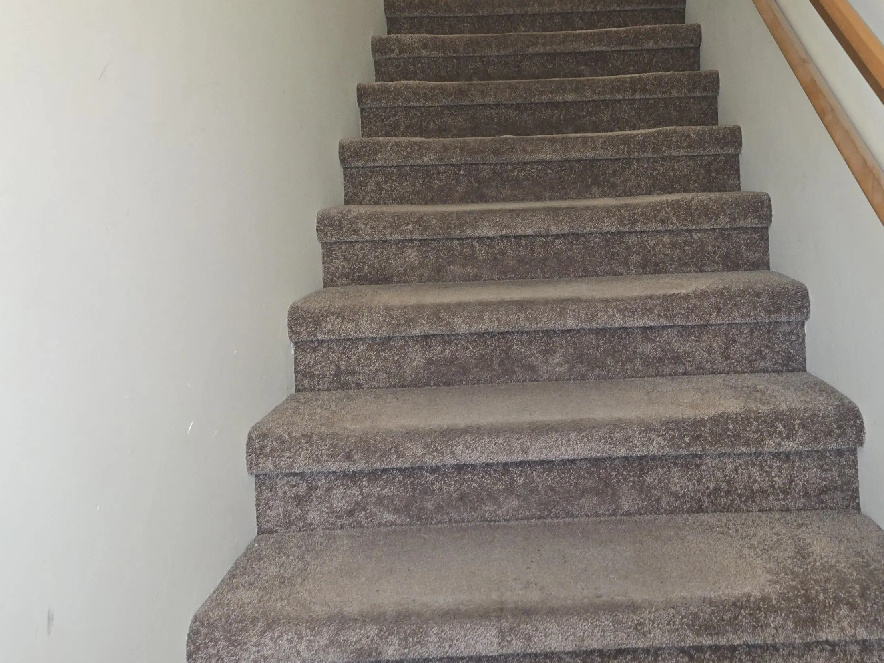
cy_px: 225
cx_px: 546
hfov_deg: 56.2
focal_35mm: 32
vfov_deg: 43.6
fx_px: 817
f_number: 1.8
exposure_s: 1/24
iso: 125
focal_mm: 5.4
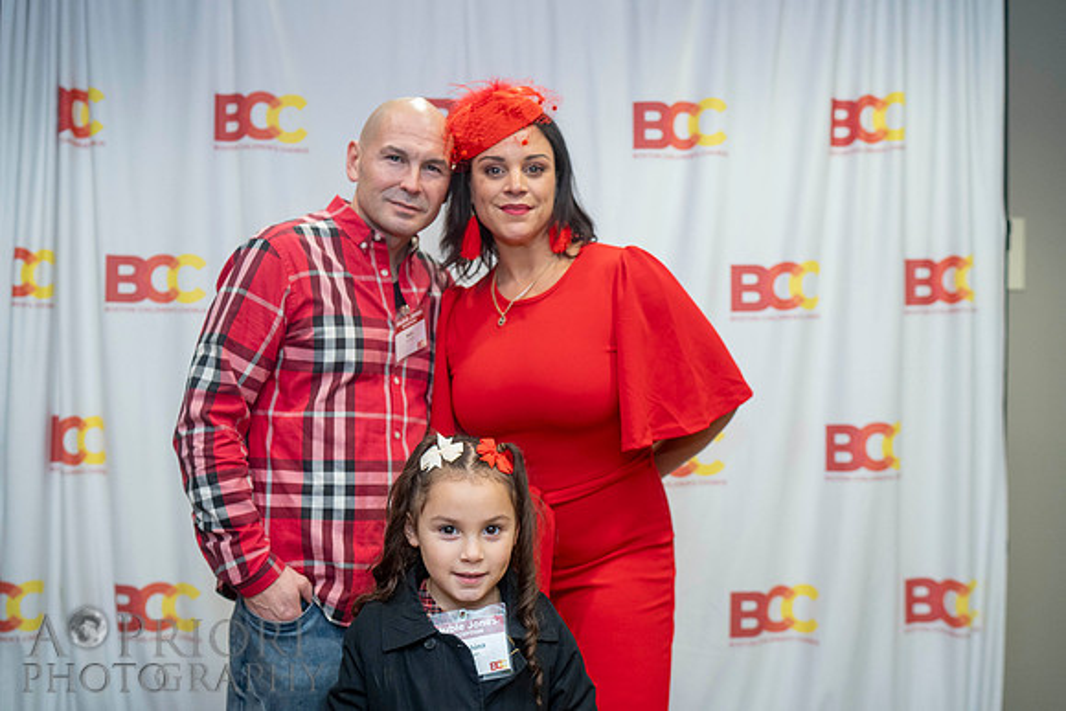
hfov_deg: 54.4
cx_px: 533
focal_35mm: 35
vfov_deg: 37.9
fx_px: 1037
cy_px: 356
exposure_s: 1/200
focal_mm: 35
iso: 1000
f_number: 2.5
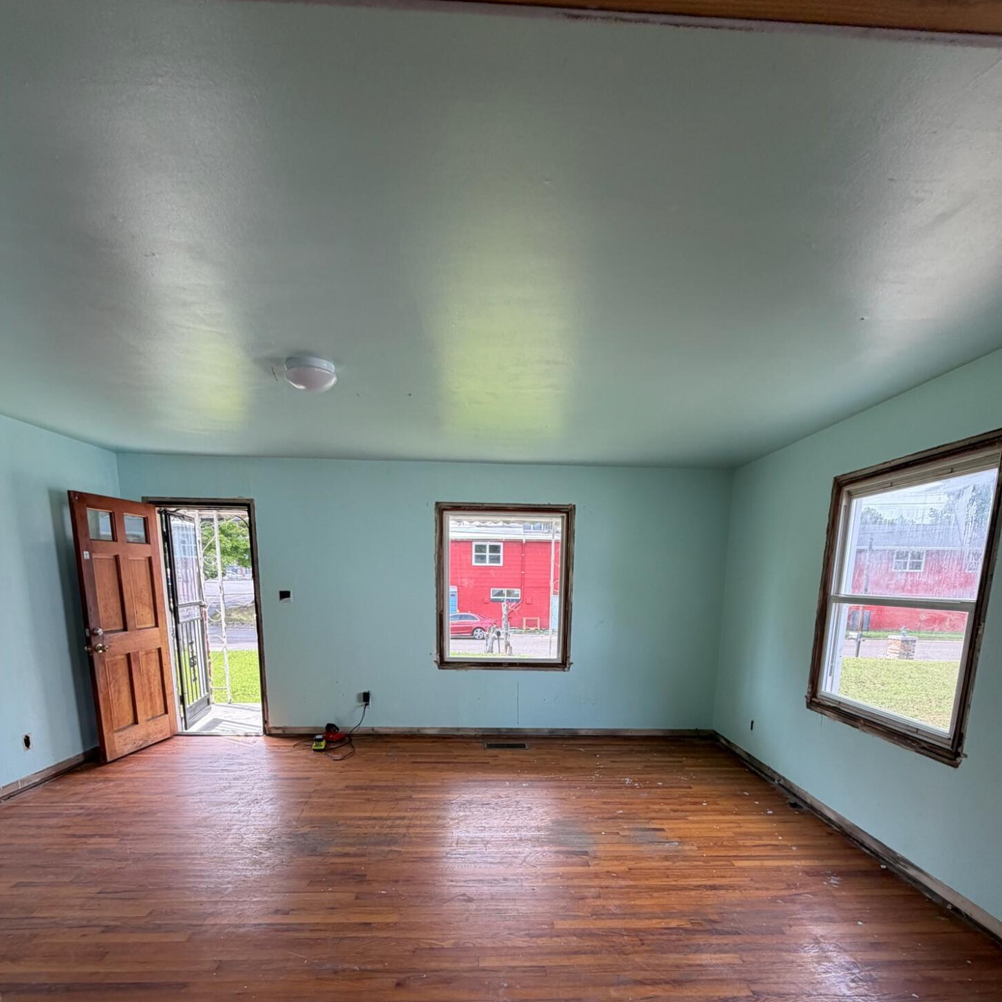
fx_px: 557
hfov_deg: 84.0
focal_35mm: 17
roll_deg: +0.8
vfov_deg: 80.5
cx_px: 511
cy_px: 687
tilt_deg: -9.0
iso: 64
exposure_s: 1/121
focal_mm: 2.22
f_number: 2.2
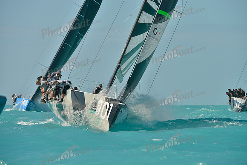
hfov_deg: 7.1
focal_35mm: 290
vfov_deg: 4.7
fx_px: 1990
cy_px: 82
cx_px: 124
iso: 280
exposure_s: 1/1250
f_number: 8
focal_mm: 290
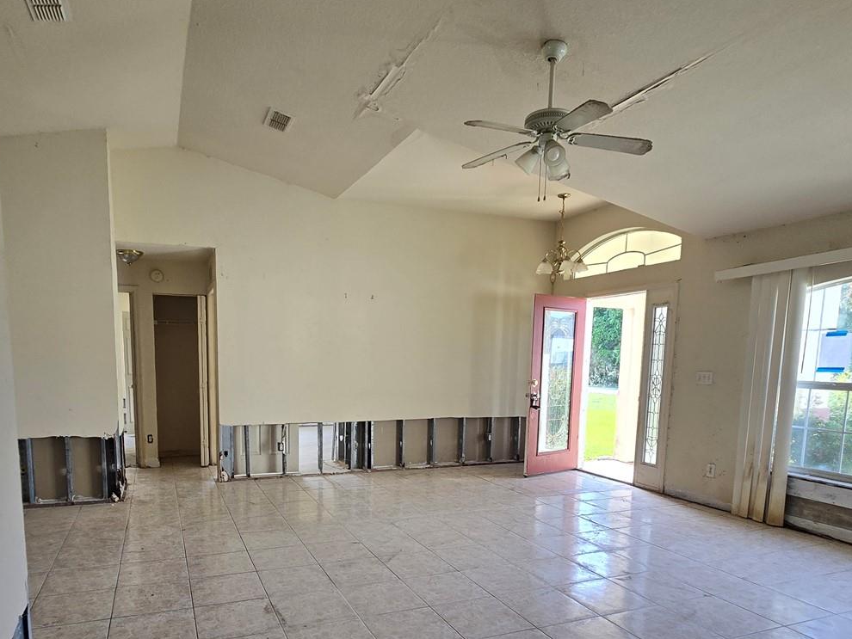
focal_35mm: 21
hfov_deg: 78.6
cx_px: 372
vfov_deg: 61.4
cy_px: 441
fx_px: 517
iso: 64
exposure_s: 1/120
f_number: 2.2
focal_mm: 2.2
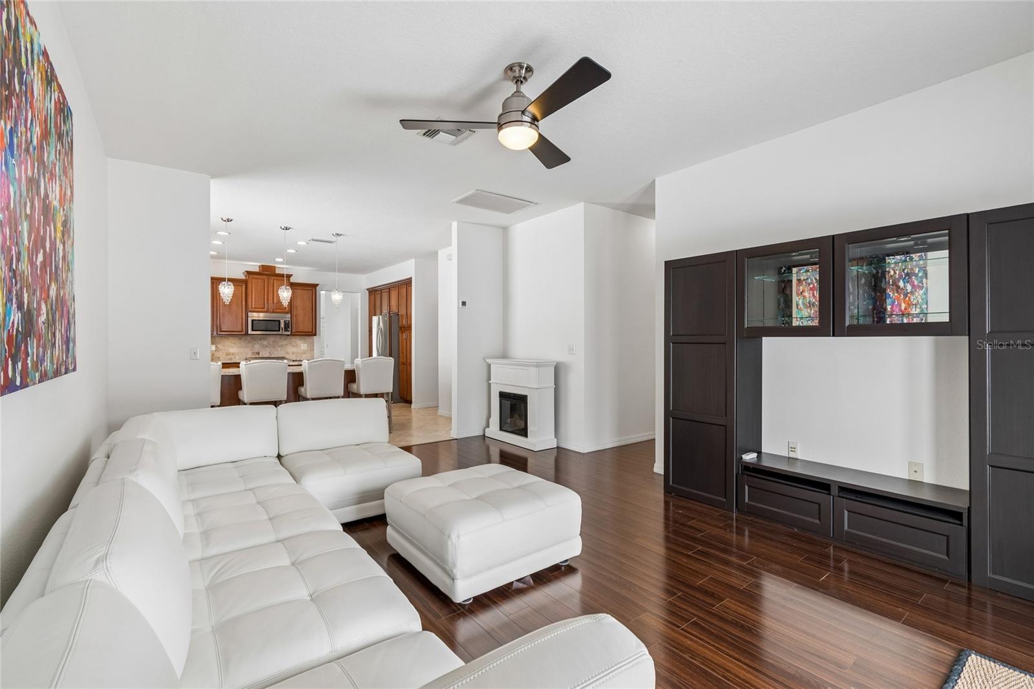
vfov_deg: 77.3
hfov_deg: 100.4
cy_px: 344
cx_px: 517
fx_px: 431
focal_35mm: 15
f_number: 7.1
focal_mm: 10
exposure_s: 1/5
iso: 100
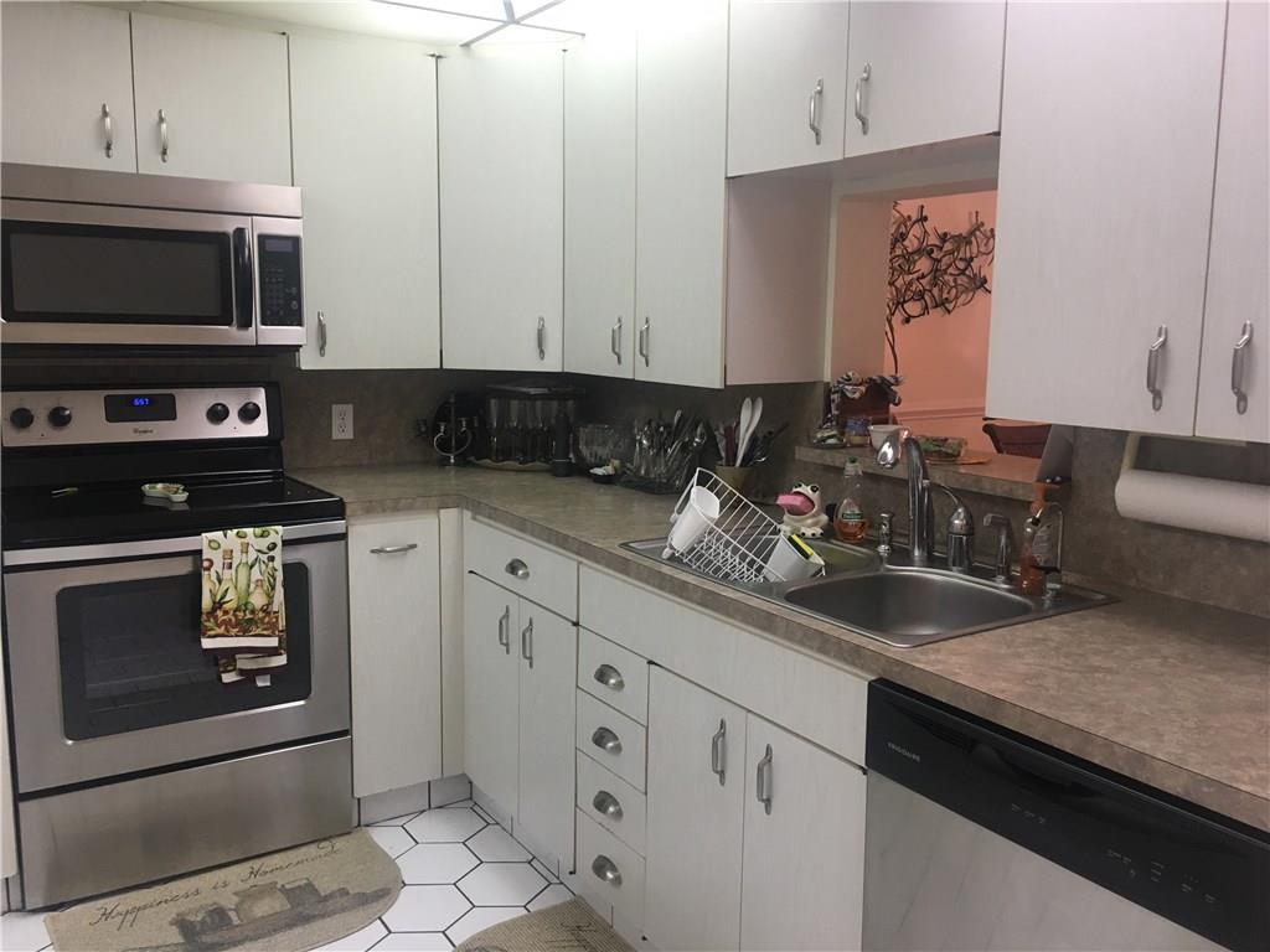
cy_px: 476
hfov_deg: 61.7
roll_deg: -1.7
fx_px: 1064
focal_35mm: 29
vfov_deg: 48.2
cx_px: 635
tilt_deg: -8.6
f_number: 2.2
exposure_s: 1/30
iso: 80
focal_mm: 4.15
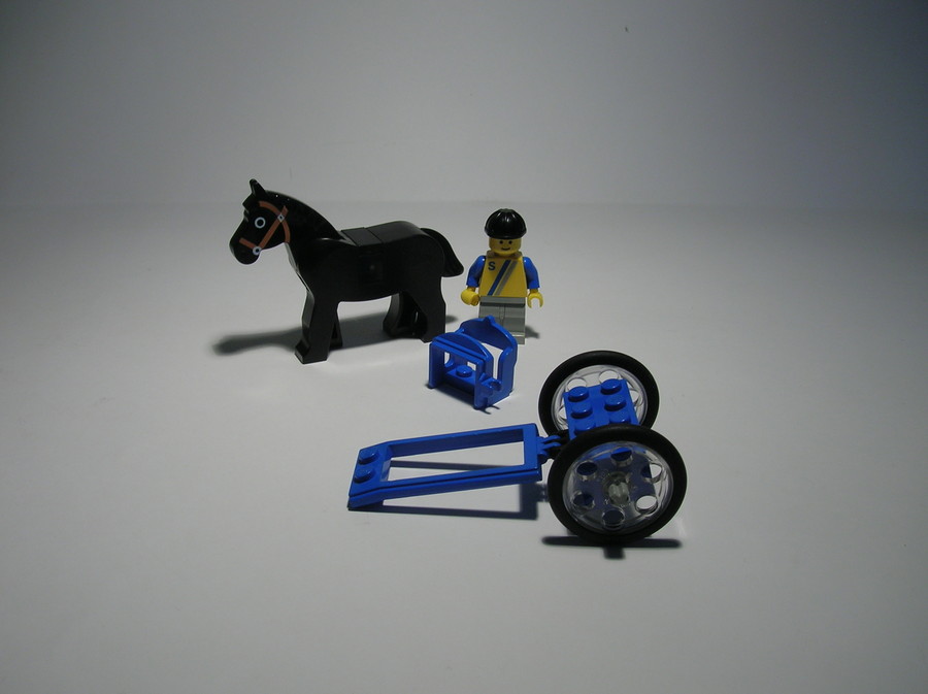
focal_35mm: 34
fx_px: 911
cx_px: 464
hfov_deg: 54.0
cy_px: 347
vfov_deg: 41.7
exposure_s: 1/26.3
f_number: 4.9
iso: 50
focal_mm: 5.7
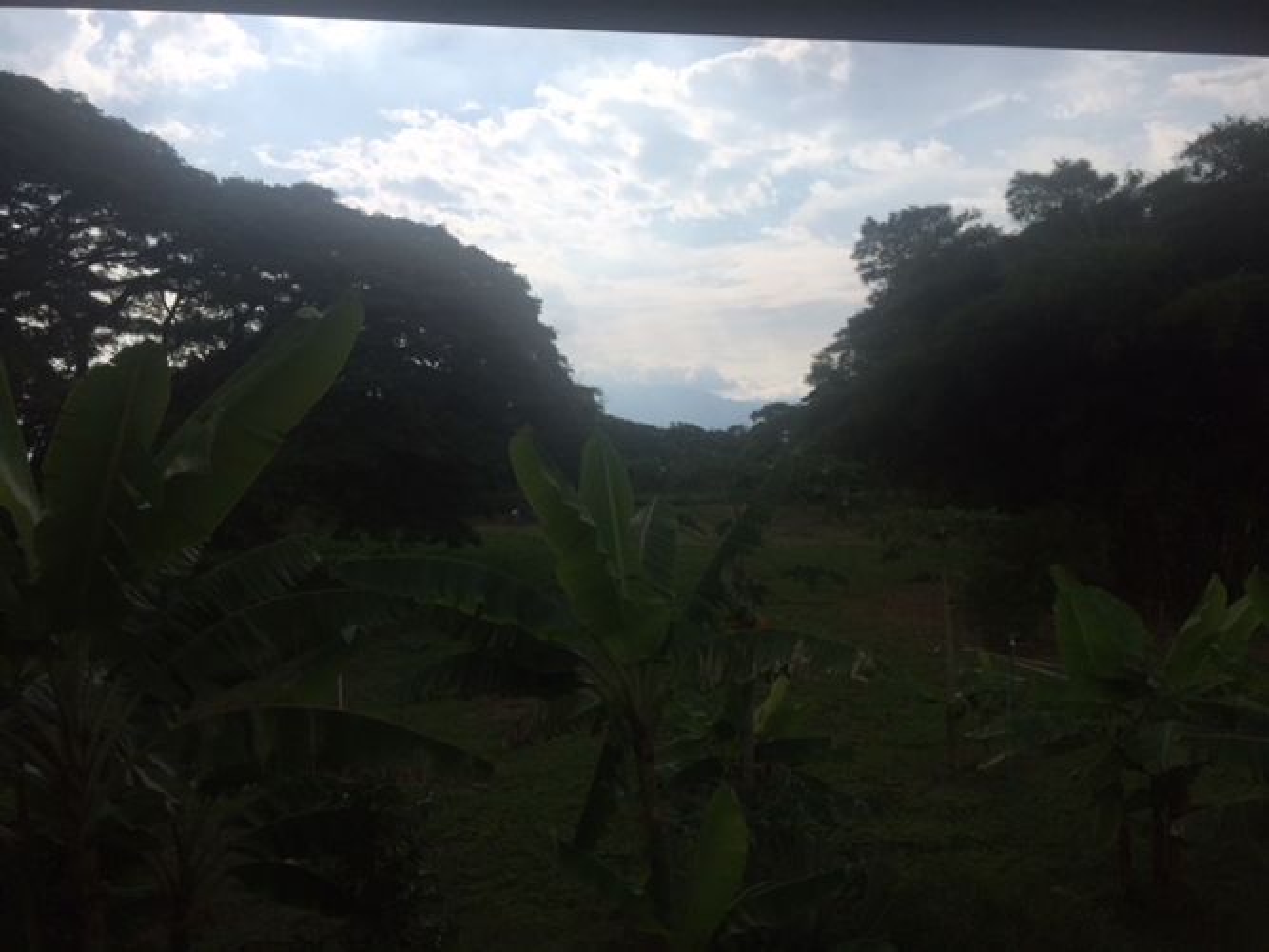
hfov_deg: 61.7
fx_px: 1063
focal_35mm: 29
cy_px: 476
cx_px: 634
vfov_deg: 48.2
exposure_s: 1/7937
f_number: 2.2
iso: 32
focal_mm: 4.15
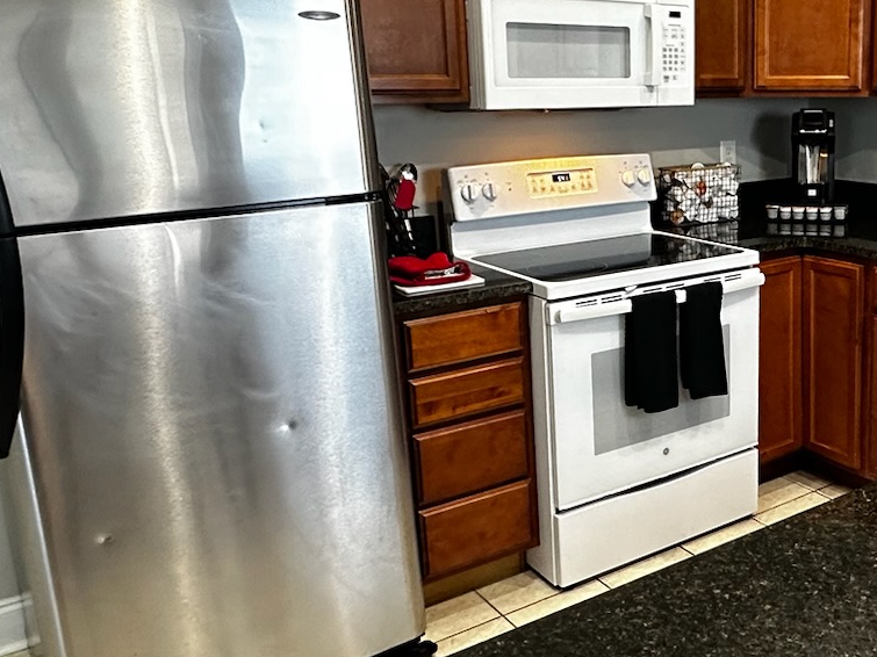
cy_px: 284
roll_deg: -0.3
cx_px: 728
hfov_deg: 45.9
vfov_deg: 37.6
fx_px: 963
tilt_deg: -11.6
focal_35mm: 38
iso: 320
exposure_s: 1/60
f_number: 2.2
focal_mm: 2.22
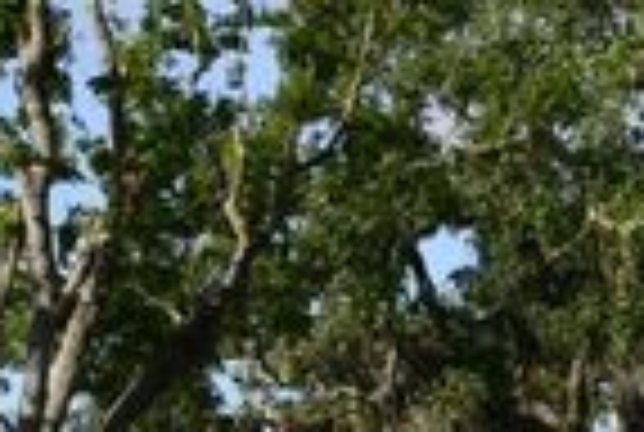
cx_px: 685
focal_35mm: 223
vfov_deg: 6.1
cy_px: 603
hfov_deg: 9.1
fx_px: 3998
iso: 100
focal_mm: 25
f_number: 10
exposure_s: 1/400
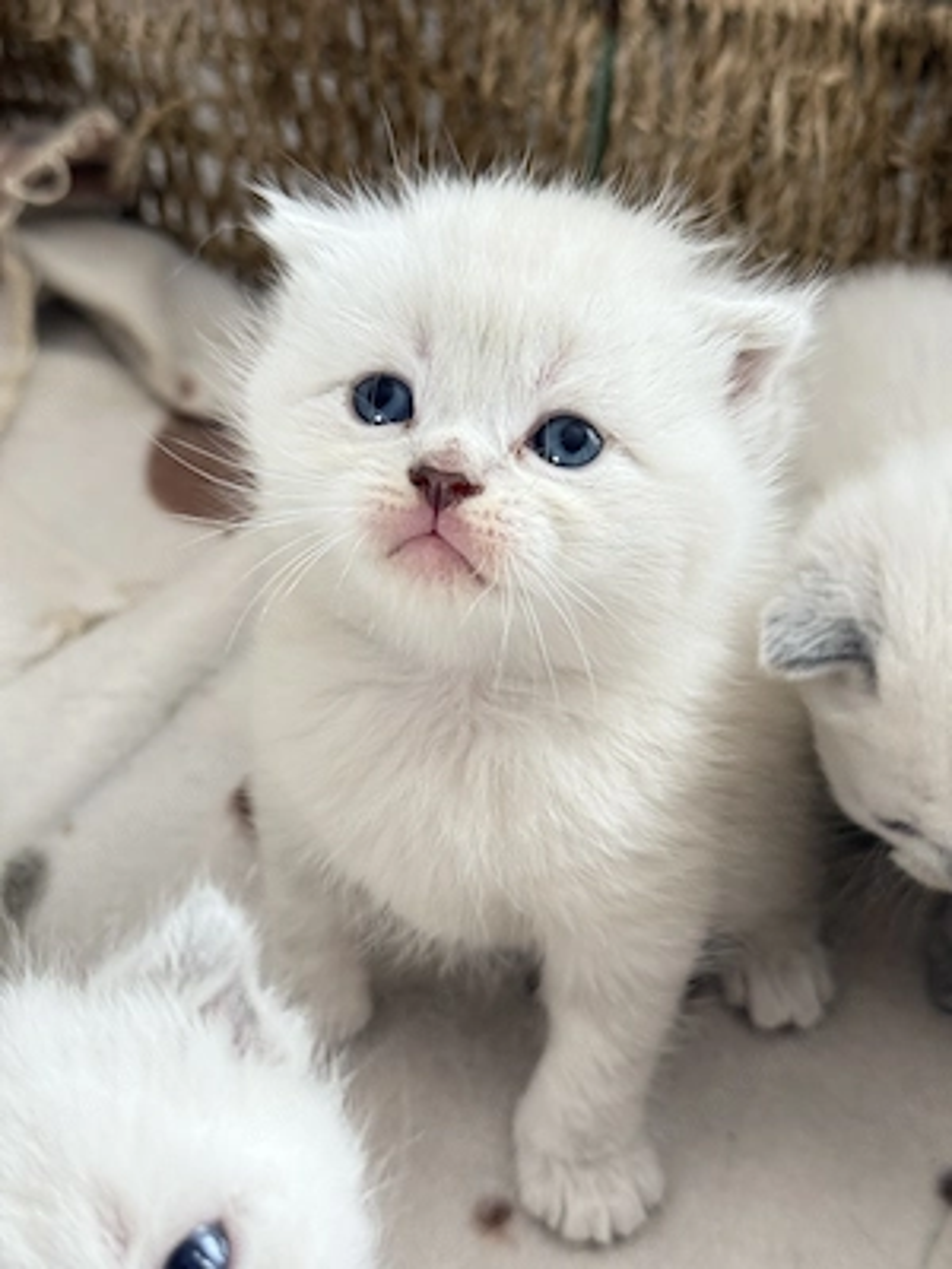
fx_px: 1760
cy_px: 634
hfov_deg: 30.3
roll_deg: -0.9
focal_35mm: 48
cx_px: 476
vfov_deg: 39.7
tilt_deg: -39.6
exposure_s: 1/48
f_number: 1.78
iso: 250
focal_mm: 6.76
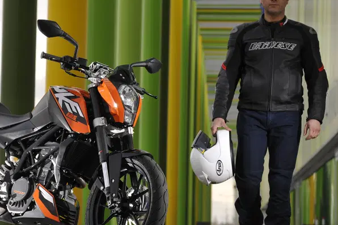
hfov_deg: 12.7
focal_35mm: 161
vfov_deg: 8.5
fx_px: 1511
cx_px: 118
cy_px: 118
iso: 200
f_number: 8
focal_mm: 120
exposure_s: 1/160
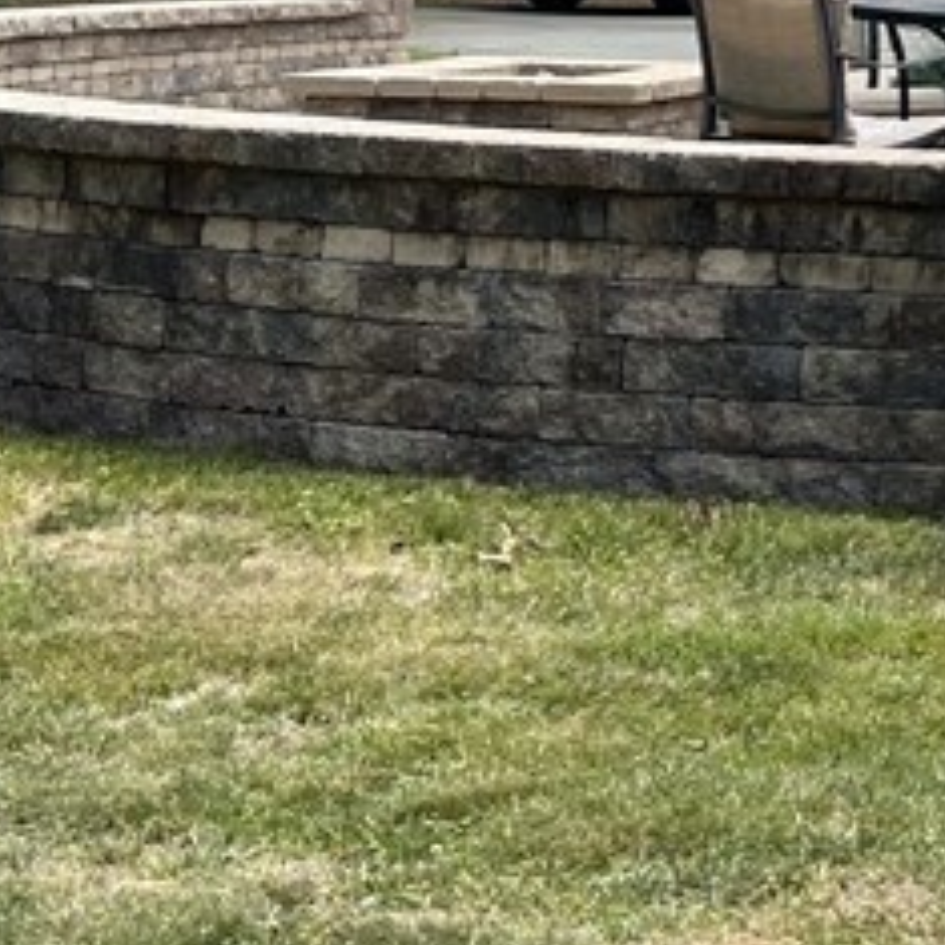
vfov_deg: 16.4
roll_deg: -1.6
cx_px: 1617
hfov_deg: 15.4
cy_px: -314
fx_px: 3089
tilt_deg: +4.5
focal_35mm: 100
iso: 32
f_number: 1.6
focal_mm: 5.1
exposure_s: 1/1493
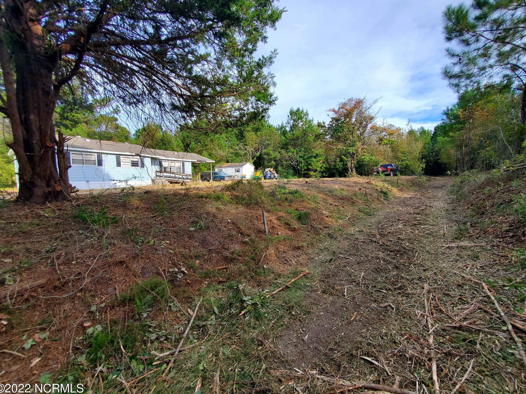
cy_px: 196
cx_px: 278
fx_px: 213
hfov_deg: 102.0
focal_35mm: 14
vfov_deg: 85.7
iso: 50
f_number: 2.2
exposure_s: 1/505
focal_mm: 1.8
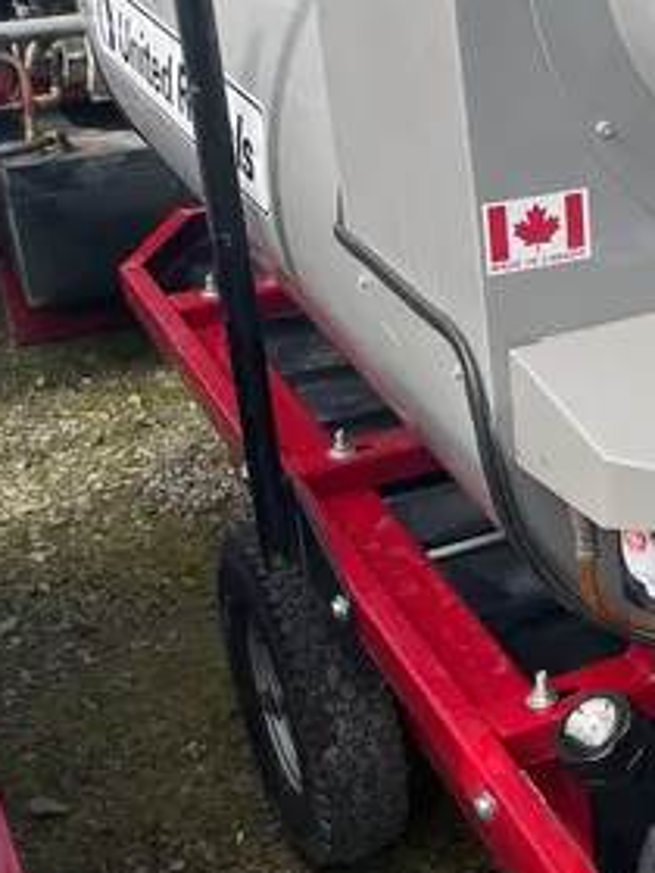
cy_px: 416
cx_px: 789
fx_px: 1716
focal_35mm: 68
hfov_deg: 20.2
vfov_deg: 28.6
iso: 50
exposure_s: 1/1721
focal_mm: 5.1
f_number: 1.6
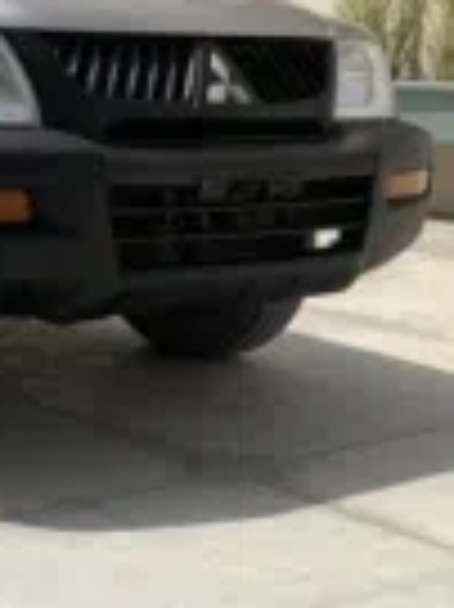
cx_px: -148
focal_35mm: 77
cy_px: 189
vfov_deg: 25.2
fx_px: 1349
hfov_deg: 17.8
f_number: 1.8
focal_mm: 4.25
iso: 25
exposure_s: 1/3086
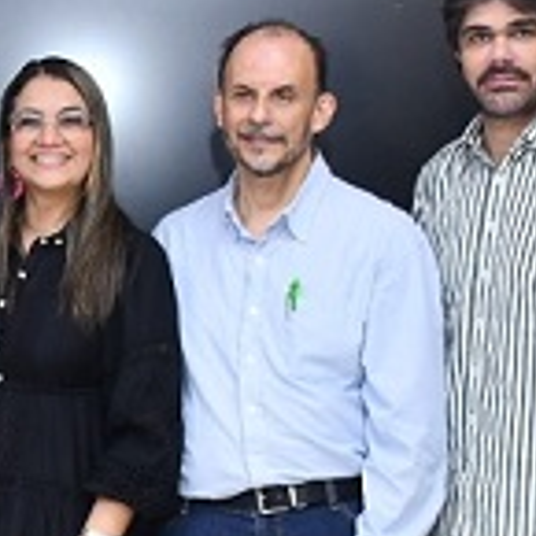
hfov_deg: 11.8
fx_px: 2382
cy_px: 493
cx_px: -432
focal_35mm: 136
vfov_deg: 12.7
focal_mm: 18
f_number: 4.5
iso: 640
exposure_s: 1/80
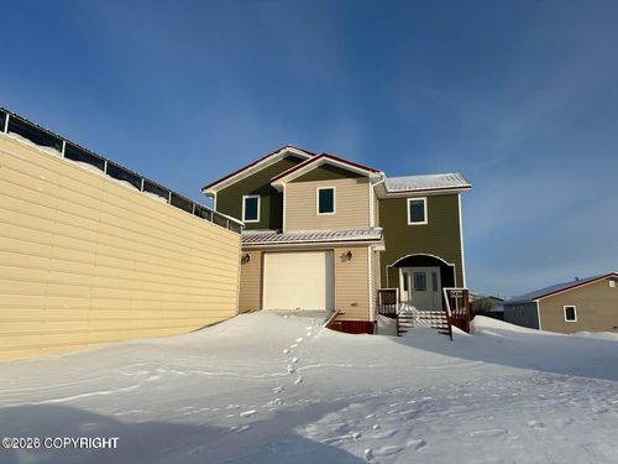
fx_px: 428
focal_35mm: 24
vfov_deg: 56.8
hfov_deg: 71.6
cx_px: 309
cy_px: 232
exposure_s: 1/6211
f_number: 1.78
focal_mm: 6.86
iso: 80
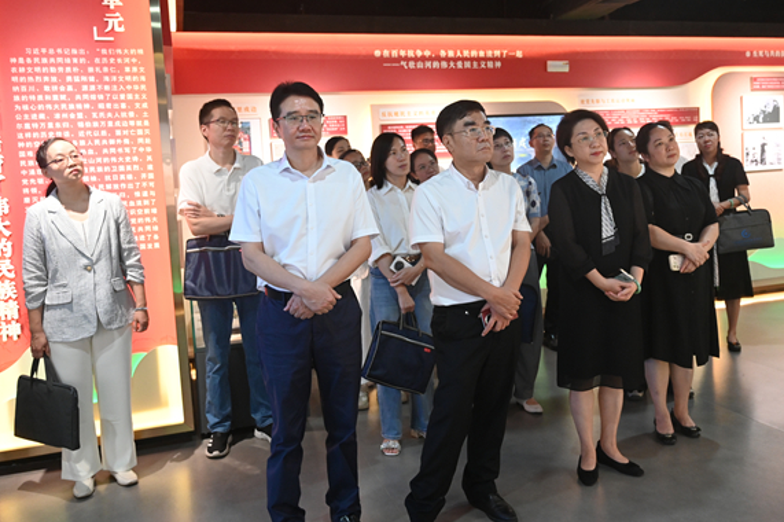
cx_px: 416
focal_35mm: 33
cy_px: 234
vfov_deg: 39.9
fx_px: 718
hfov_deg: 57.2
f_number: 4
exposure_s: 1/125
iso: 3200
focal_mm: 29
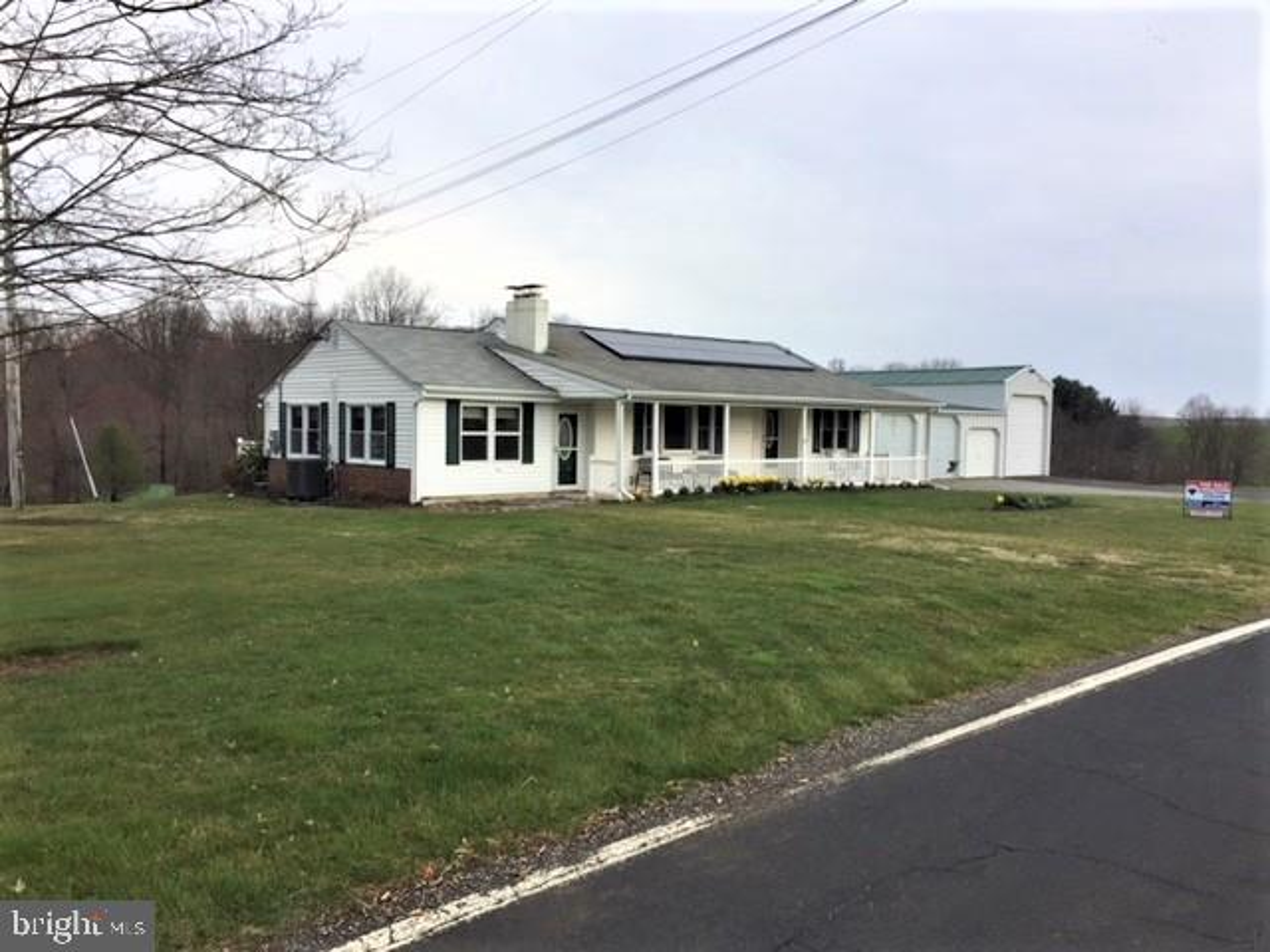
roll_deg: -0.5
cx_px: 635
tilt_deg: -3.2
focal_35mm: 29
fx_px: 1064
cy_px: 476
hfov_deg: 61.7
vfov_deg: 48.2
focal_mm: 4.15
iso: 32
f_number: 2.2
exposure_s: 1/670
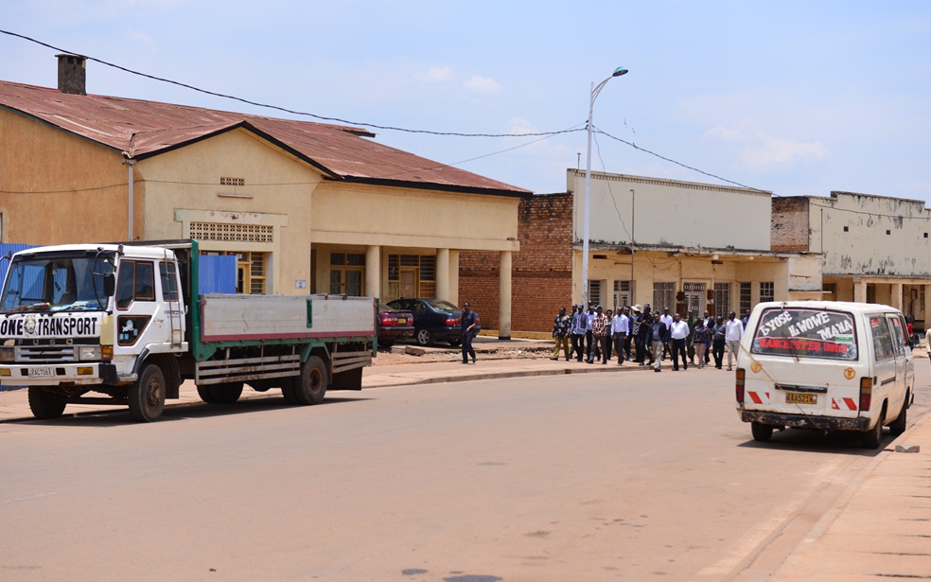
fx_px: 1472
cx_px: 472
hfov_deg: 35.1
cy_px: 303
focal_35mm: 58
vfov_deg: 22.4
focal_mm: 56
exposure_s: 1/500
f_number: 4.5
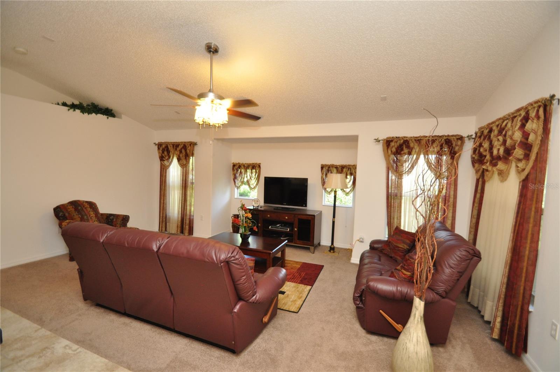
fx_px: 233
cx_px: 280
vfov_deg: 77.2
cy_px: 186
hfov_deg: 100.5
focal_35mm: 15
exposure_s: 1/60
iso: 800
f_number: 4
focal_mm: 10
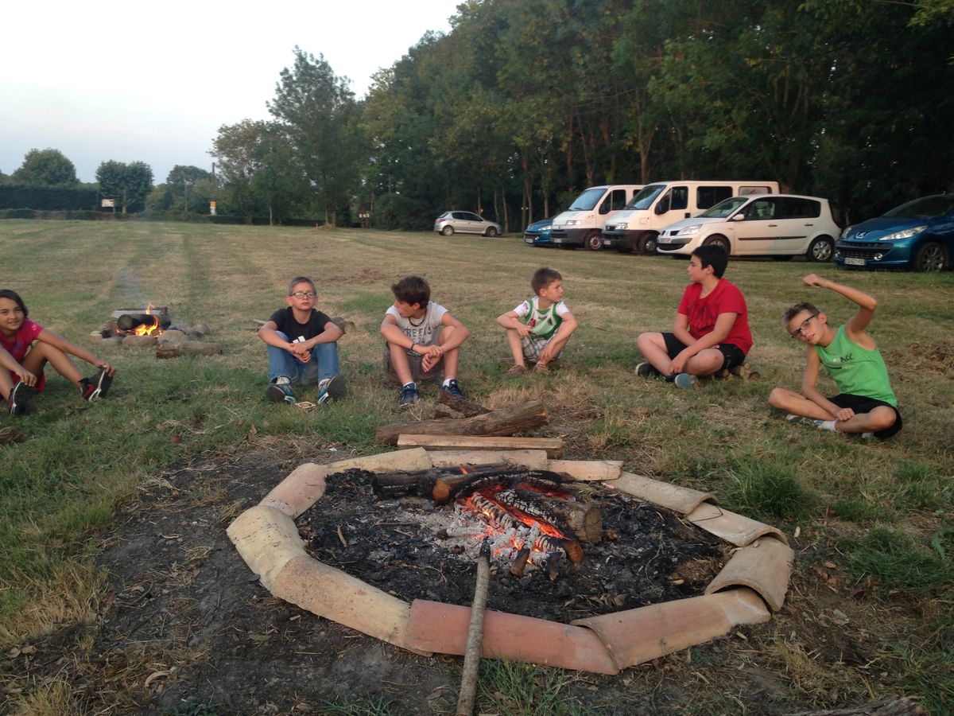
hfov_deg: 55.4
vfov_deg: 42.9
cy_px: 358
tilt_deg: -8.8
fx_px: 909
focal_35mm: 33
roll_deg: -1.9
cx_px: 477
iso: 50
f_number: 2.4
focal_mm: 4.12
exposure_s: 1/60
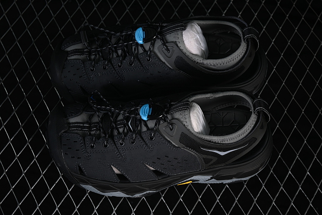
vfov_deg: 18.2
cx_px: 161
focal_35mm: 75
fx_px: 671
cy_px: 108
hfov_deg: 27.0
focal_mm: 50
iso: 160
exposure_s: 1/50
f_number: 6.3
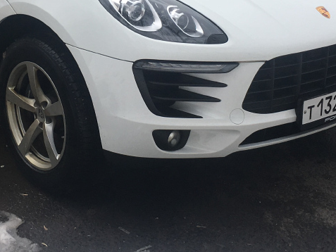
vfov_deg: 18.2
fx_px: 767
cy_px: 5
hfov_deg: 24.5
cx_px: 89
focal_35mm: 79
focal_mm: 4.15
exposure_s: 1/291
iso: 25
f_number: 2.2
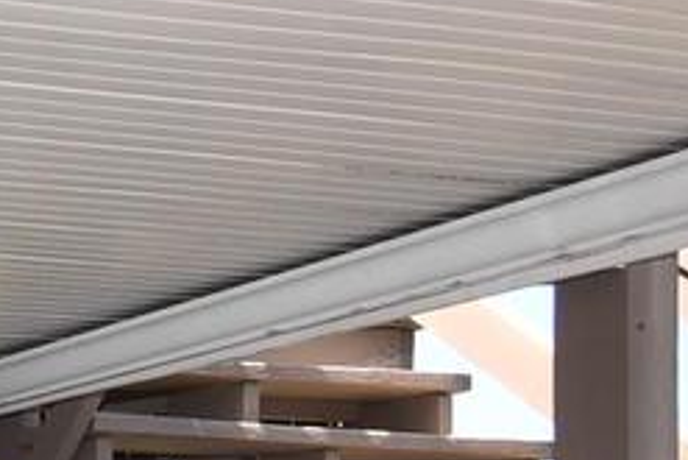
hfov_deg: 15.8
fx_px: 2008
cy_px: 719
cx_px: -635
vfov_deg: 12.3
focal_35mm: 105
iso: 400
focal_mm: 12
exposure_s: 1/200
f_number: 13
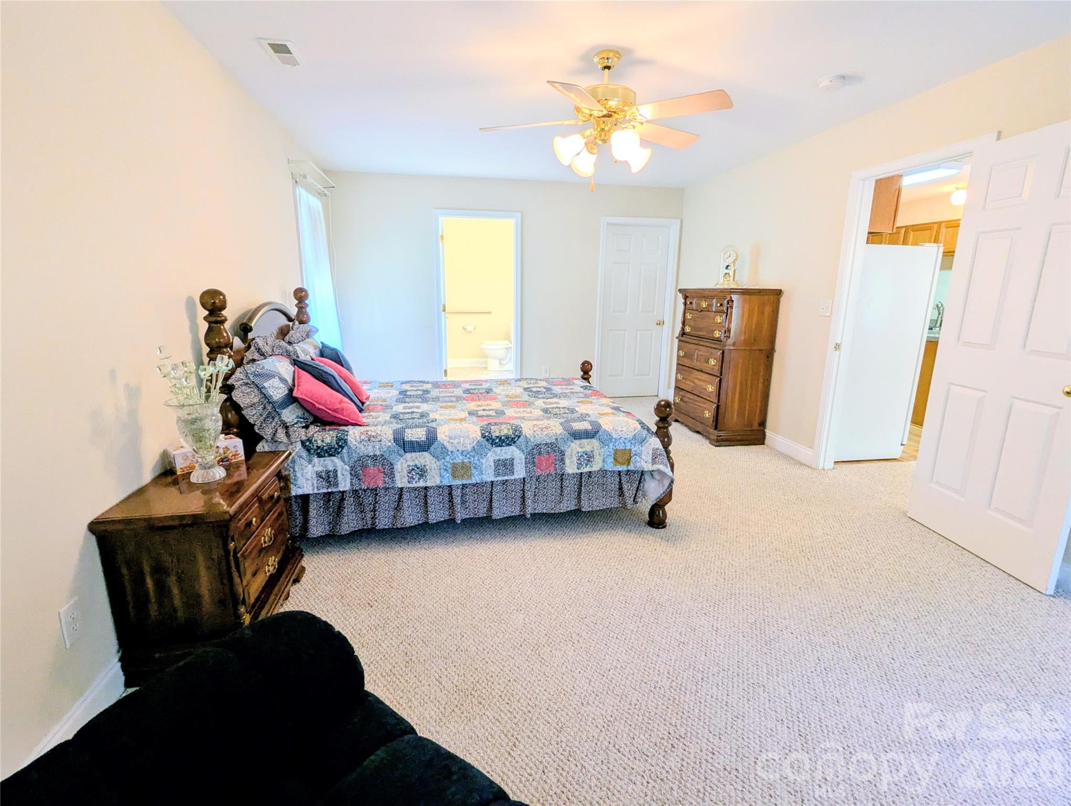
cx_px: 536
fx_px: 496
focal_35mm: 16
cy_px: 403
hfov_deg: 94.4
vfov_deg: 78.2
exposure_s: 1/60
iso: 142
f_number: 2.2
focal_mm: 2.35
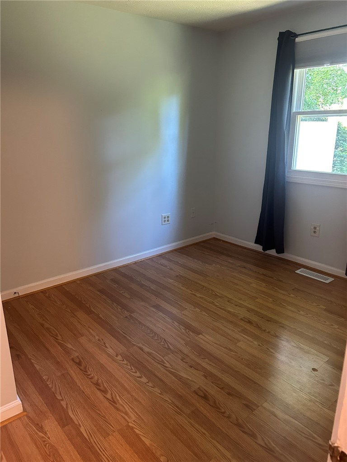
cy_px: 231
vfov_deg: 67.3
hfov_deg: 53.1
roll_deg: +1.4
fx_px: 348
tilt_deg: -16.4
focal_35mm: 26
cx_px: 174
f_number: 1.5
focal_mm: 5.7
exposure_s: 1/60
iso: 400
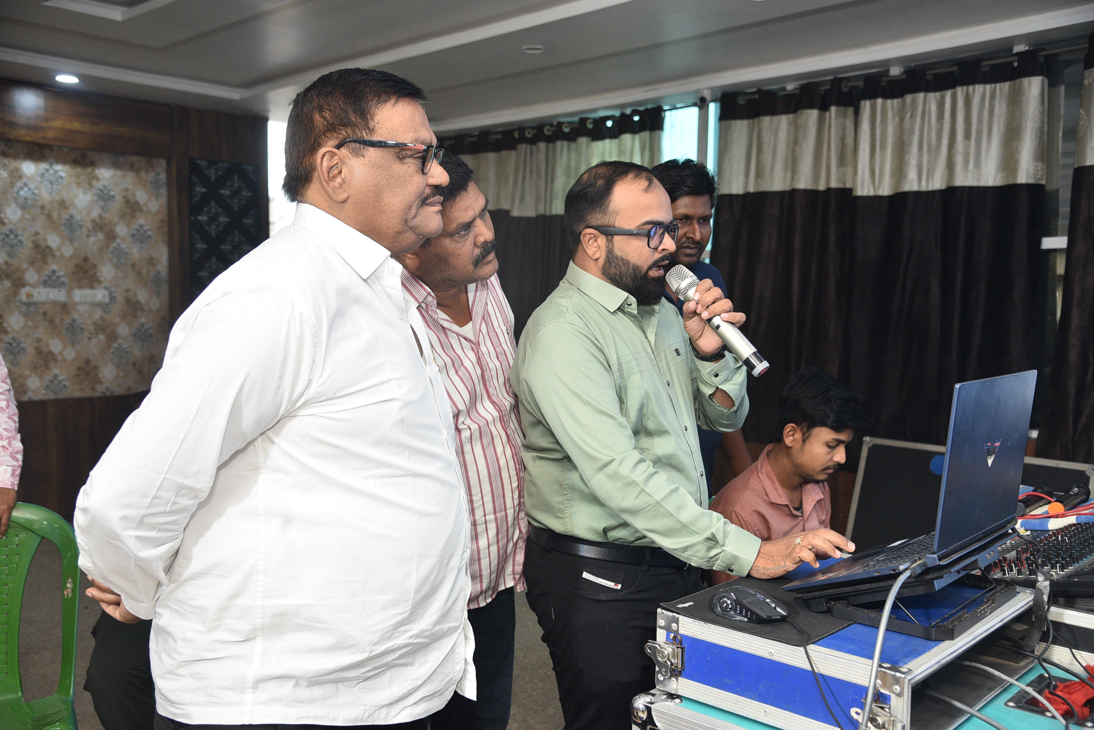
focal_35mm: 32
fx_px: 973
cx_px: 547
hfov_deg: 58.7
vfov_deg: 41.1
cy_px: 365
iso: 1250
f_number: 4.5
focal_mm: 32
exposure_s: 1/200
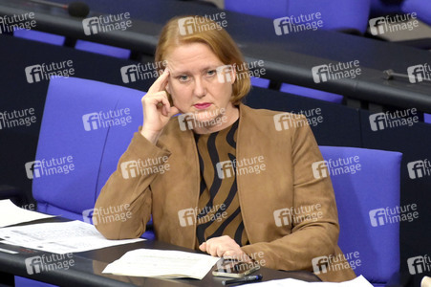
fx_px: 5982
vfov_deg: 2.7
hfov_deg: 4.1
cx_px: 216
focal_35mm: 500
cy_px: 144
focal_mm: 500
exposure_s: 1/320
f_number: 5.6
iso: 10000
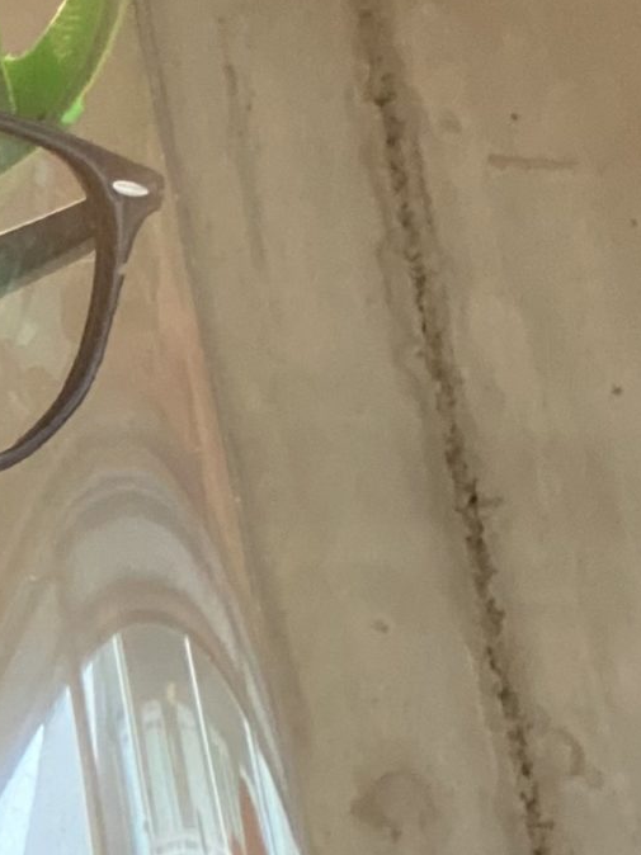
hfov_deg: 12.1
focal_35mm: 114
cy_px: 816
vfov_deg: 17.0
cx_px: -462
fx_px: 2816
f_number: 2.2
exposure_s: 1/33
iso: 400
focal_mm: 2.71
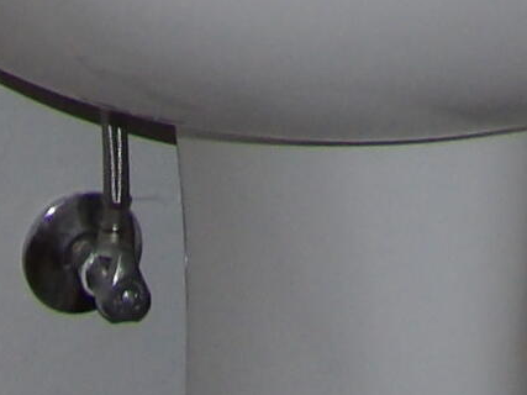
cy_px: -916
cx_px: 443
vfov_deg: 5.1
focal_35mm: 274
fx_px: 4170
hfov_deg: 7.2
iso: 200
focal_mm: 7
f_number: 3.7
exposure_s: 1/33
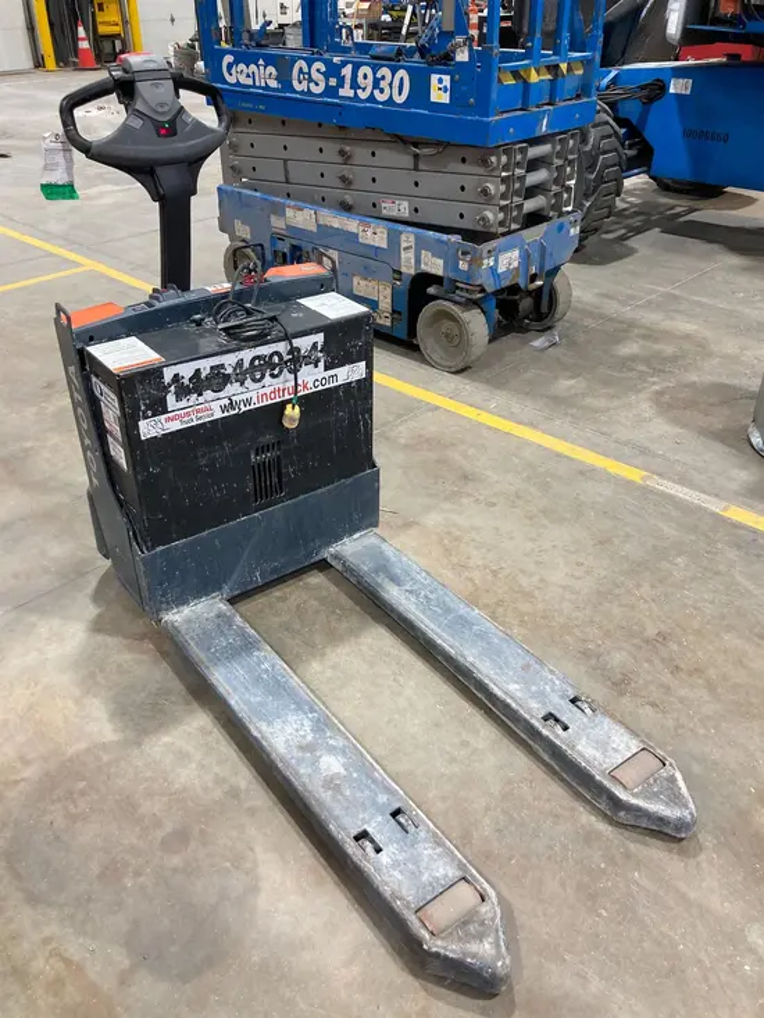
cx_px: 382
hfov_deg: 49.8
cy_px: 509
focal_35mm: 28
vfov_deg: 63.4
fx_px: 824
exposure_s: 1/60
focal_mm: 3.99
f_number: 1.8
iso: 100
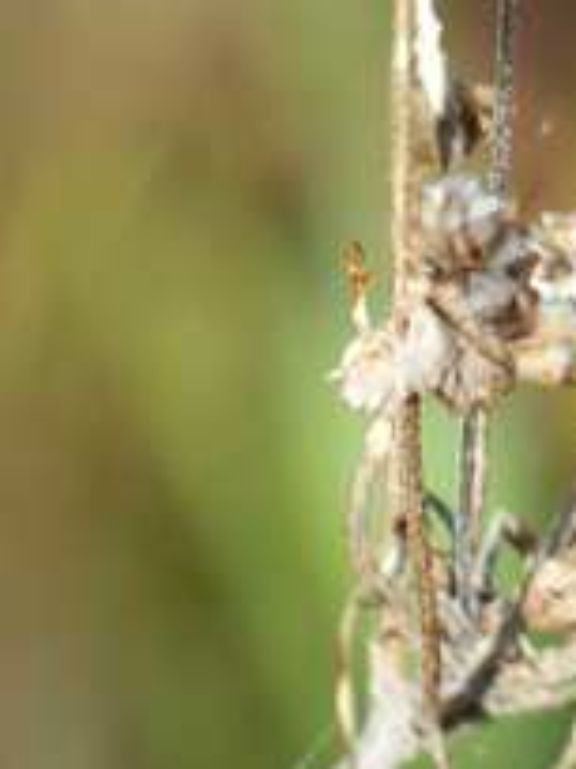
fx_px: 41666
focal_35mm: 1878
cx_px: 482
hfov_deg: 0.8
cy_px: -271
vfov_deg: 1.1
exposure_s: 1/320
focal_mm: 108
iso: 100
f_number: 4
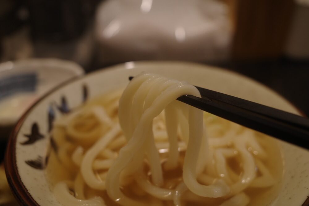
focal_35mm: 28
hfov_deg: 65.5
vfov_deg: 46.4
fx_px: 240
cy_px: 103
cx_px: 154
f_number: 2.8
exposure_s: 1/30
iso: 320
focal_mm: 18.3
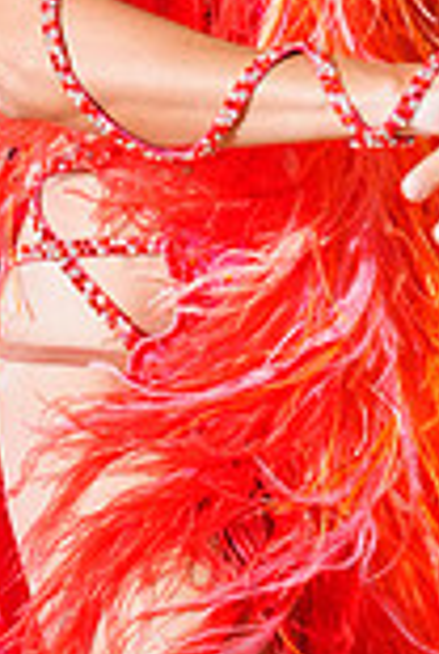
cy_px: -333
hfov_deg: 2.3
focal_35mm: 609
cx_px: 492
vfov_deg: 3.4
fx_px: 11089
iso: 2500
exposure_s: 1/320
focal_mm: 163
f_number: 2.8
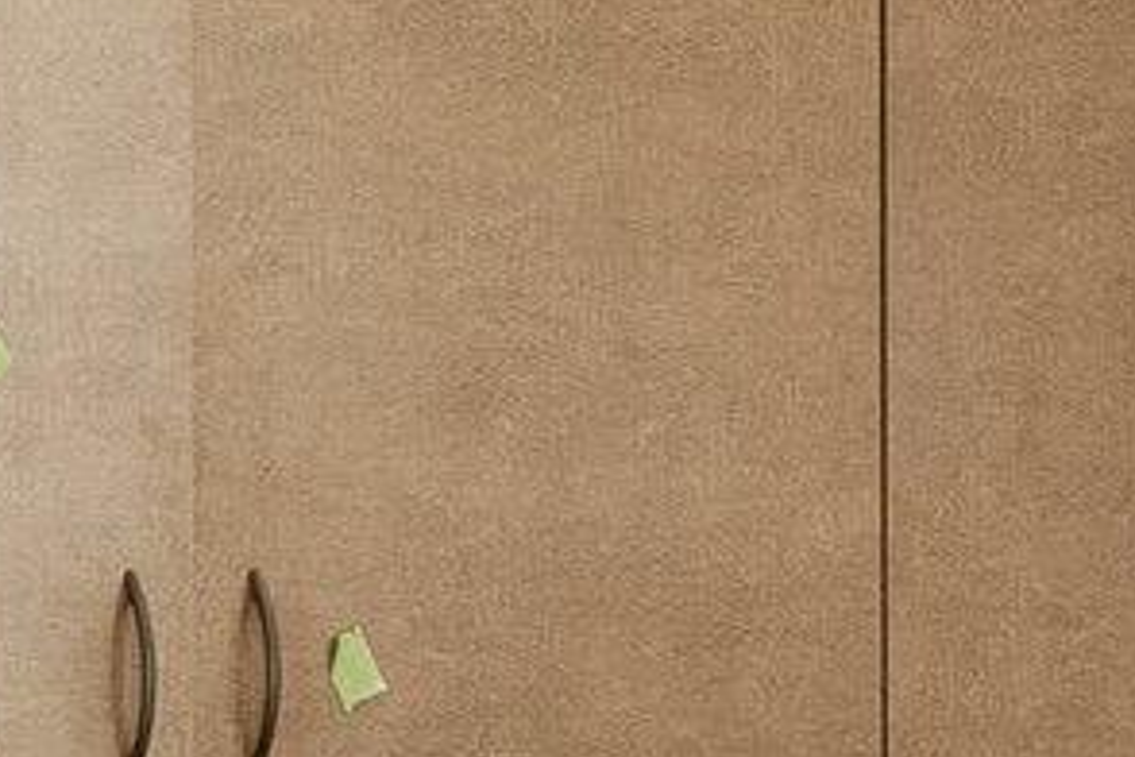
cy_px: 315
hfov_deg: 8.9
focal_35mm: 230
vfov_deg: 6.0
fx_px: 7251
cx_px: 69
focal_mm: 33
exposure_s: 1/50
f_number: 5.6
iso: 1000
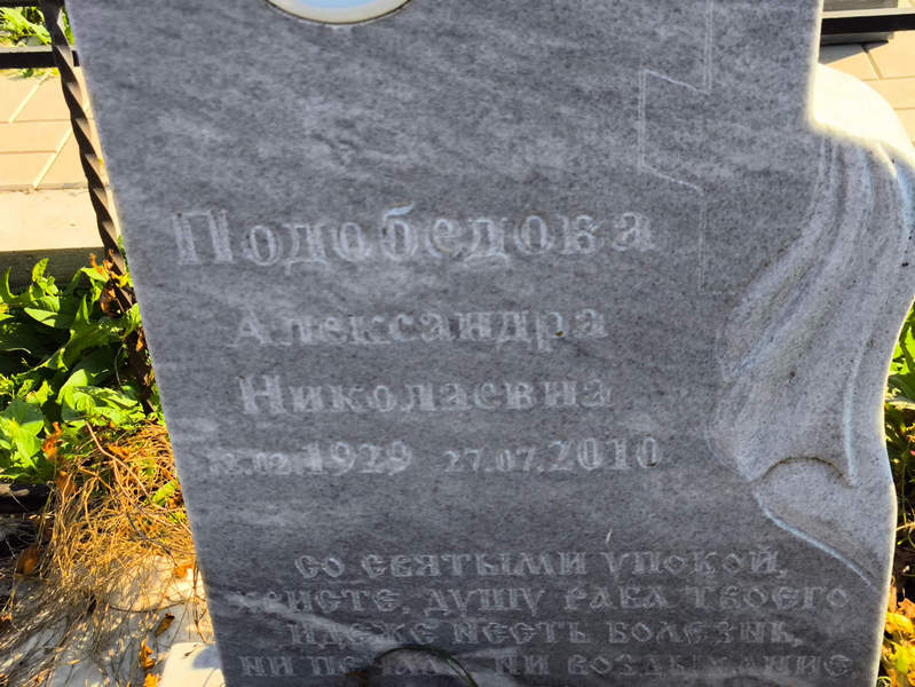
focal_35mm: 50
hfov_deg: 38.2
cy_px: 344
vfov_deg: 29.1
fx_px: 1322
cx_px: 458
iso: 50
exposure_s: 1/737
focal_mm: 4.71
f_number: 1.7
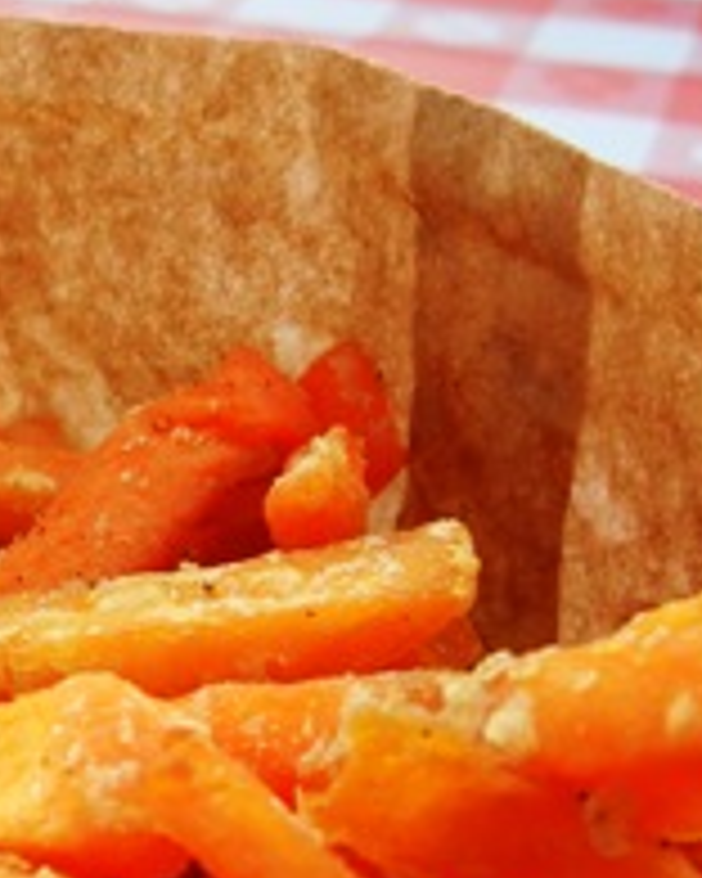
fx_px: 2026
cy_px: 585
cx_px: 68
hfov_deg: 19.3
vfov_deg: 24.3
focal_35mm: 78
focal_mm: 5.4
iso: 160
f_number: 3.5
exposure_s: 1/400
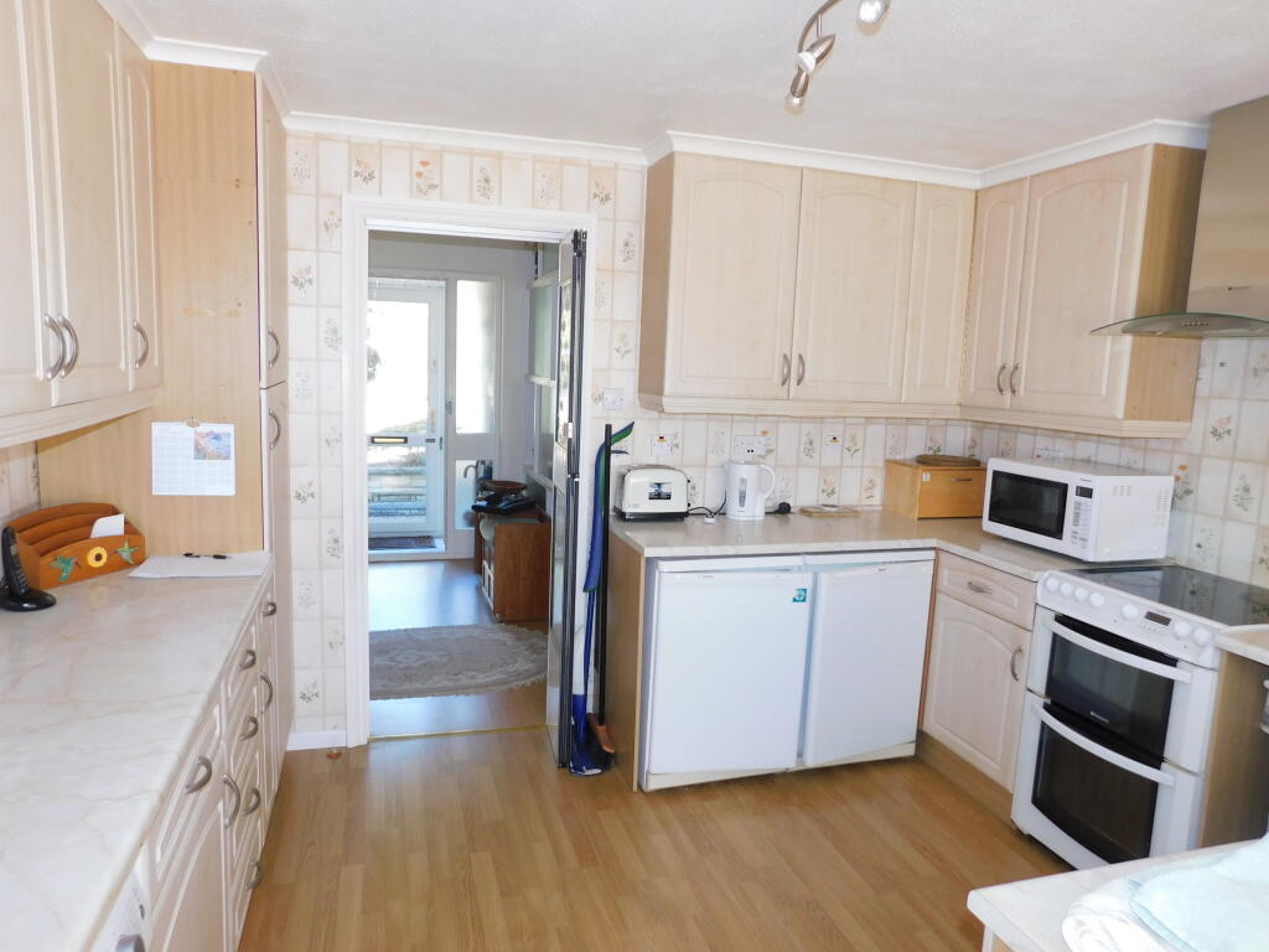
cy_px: 476
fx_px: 843
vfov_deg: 58.9
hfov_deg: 73.9
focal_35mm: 23
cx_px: 634
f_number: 3
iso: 140
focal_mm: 4
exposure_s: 1/30
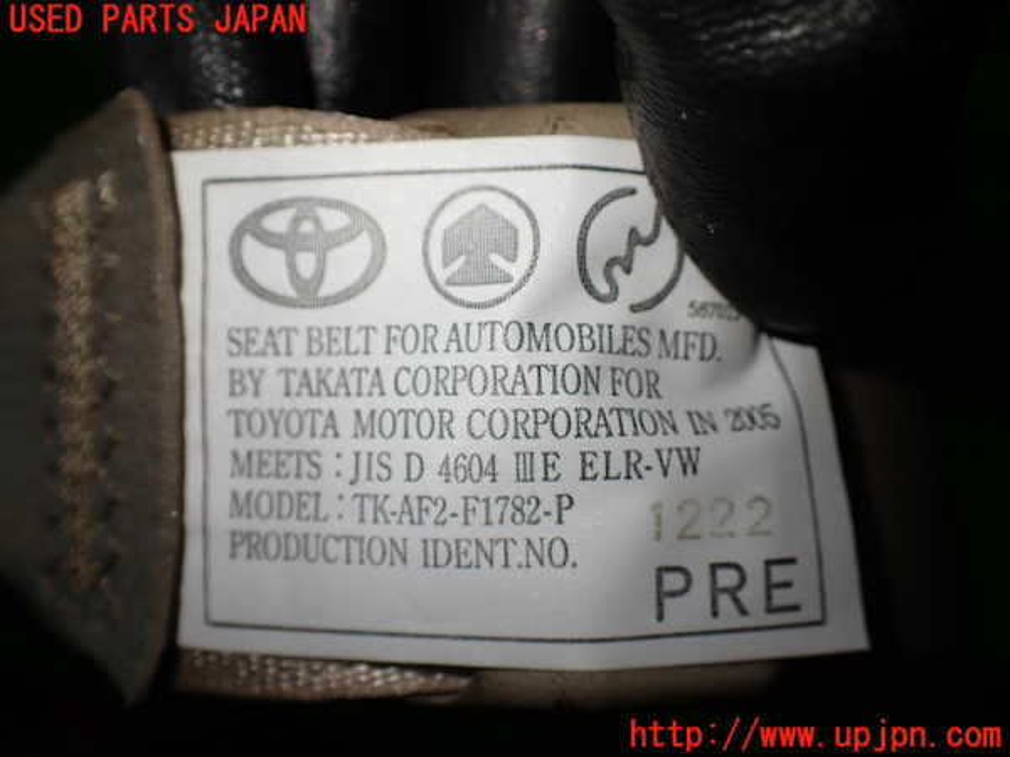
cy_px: 378
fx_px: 875
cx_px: 505
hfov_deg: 60.0
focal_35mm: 30
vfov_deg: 46.8
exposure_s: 1/125
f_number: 2.3
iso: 100
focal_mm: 5.4
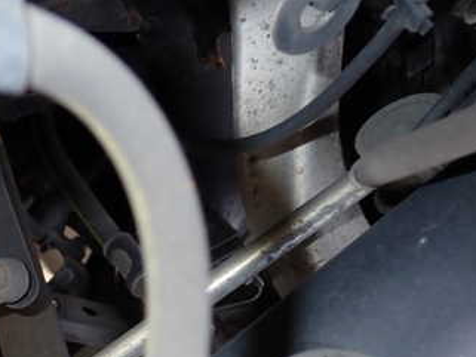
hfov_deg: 33.4
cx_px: 98
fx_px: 770
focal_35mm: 56
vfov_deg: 25.2
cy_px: 332
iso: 160
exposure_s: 1/30
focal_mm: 5.4
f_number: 6.3
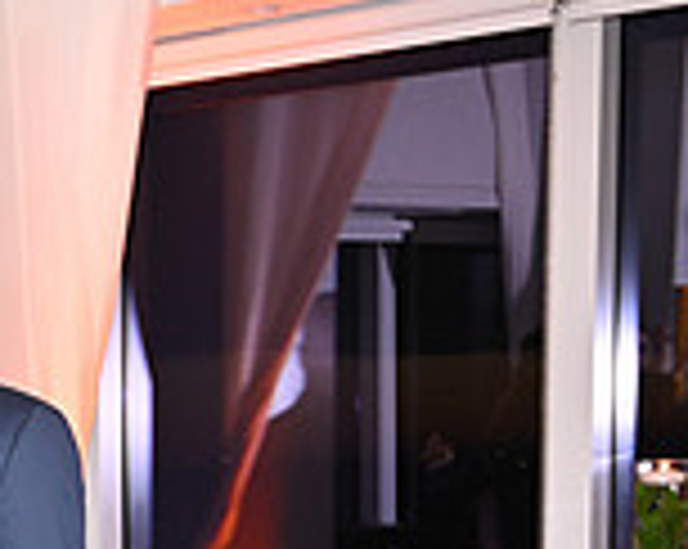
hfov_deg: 14.5
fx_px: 2355
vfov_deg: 12.8
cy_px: 763
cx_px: -580
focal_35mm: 116
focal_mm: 32.5
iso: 1250
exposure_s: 1/60
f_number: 5.6
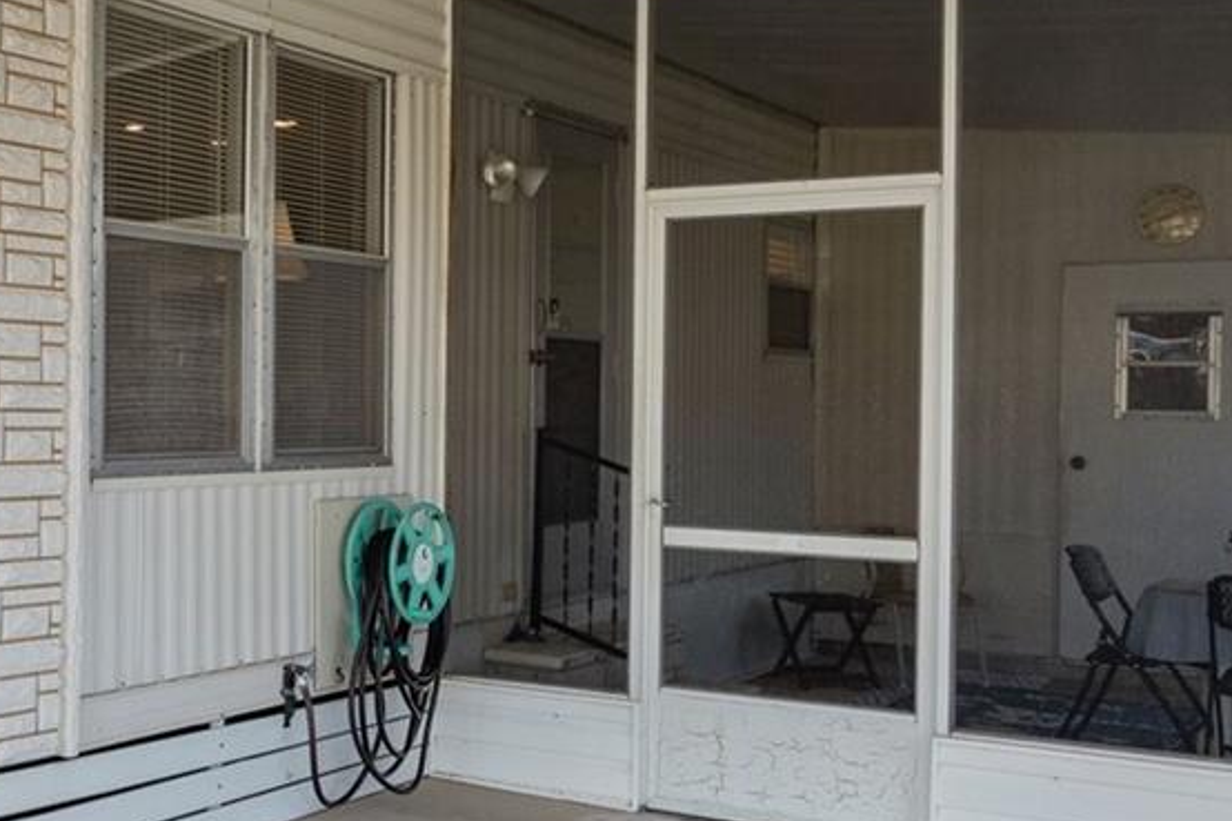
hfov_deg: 36.1
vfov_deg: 26.0
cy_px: 414
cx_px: 147
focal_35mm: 52
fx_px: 1779
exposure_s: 1/100
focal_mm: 18
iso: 400
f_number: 8
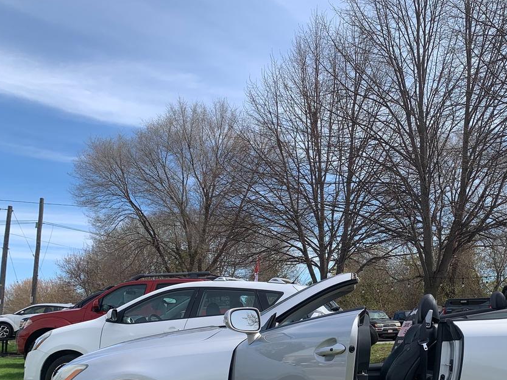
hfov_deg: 45.3
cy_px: 269
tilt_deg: +4.2
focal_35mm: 40
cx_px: 375
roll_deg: +0.5
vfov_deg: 35.4
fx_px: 586
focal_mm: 4.25
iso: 25
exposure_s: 1/1748
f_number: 1.8
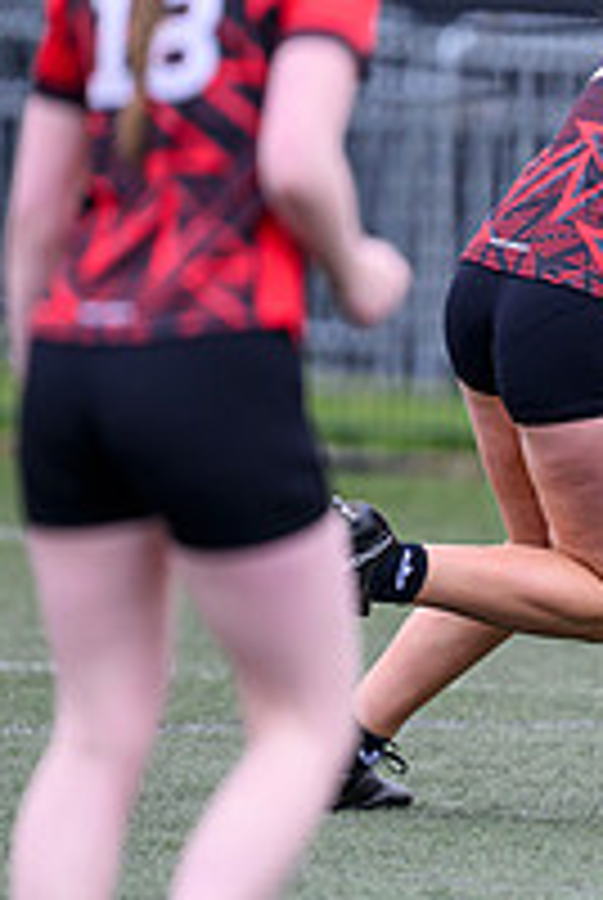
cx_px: 1248
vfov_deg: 1.5
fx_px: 35051
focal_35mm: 1400
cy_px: 420
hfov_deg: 1.0
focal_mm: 400
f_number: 3.2
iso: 500
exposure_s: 1/1250
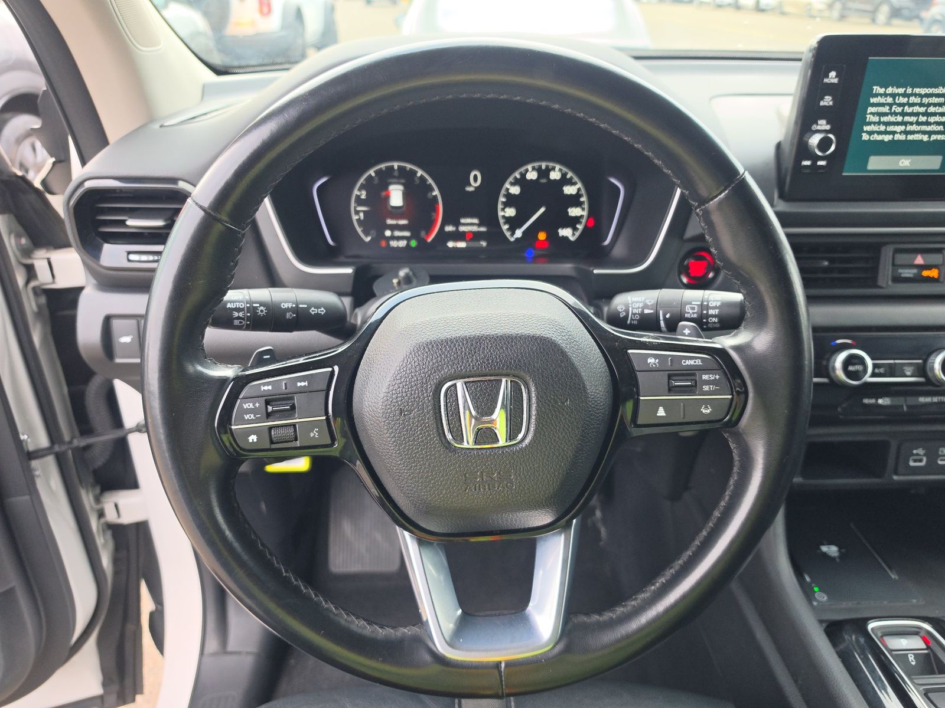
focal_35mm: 23
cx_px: 472
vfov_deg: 58.9
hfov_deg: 73.9
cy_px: 354
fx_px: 628
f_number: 1.4
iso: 53
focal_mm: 6.5
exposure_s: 1/119
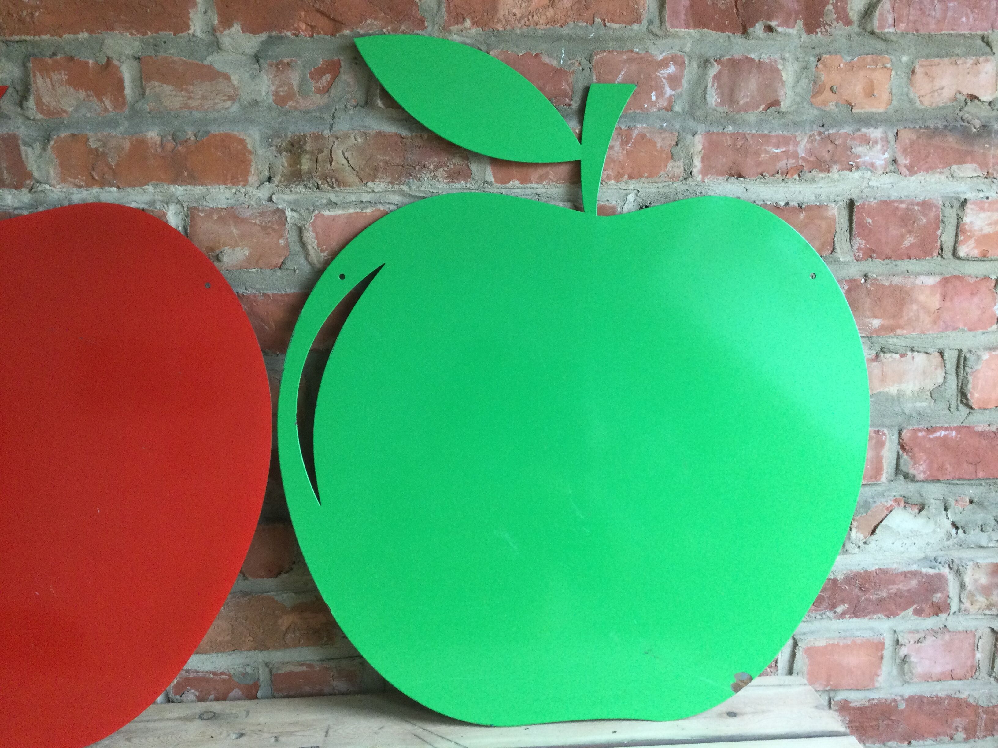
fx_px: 894
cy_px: 374
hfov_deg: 58.4
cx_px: 499
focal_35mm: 31
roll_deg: +0.5
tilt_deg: -9.5
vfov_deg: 45.4
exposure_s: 1/33
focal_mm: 3.3
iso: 125
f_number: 2.4
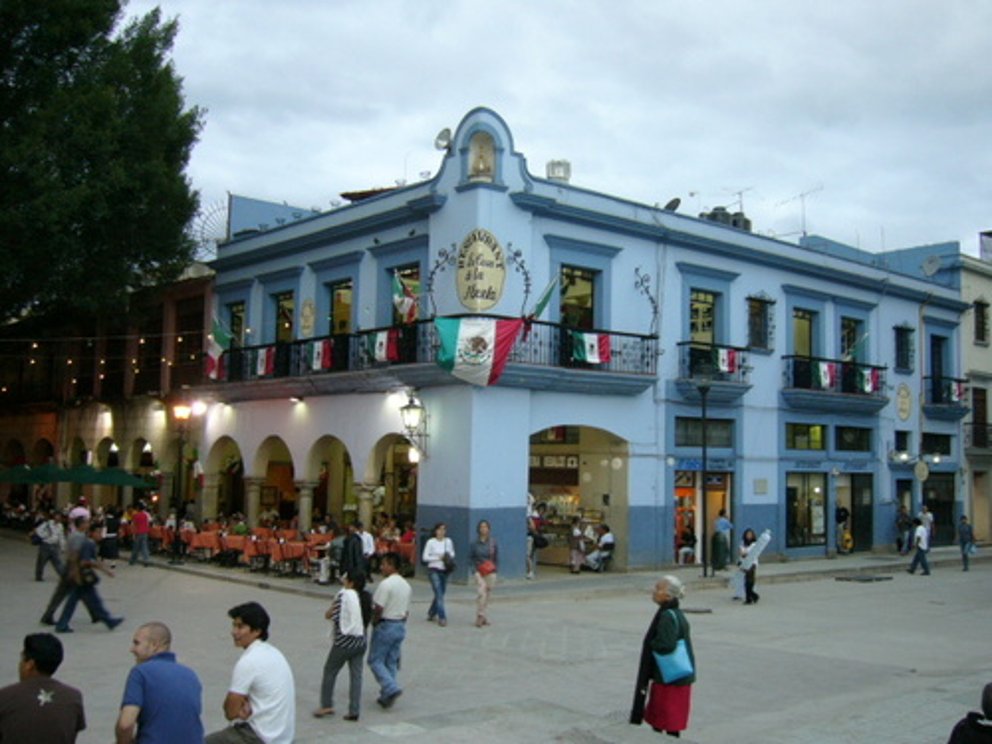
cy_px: 372
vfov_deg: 40.7
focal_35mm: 35
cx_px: 496
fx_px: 1003
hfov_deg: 52.6
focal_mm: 5.8
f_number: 2.8
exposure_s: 1/20
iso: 100
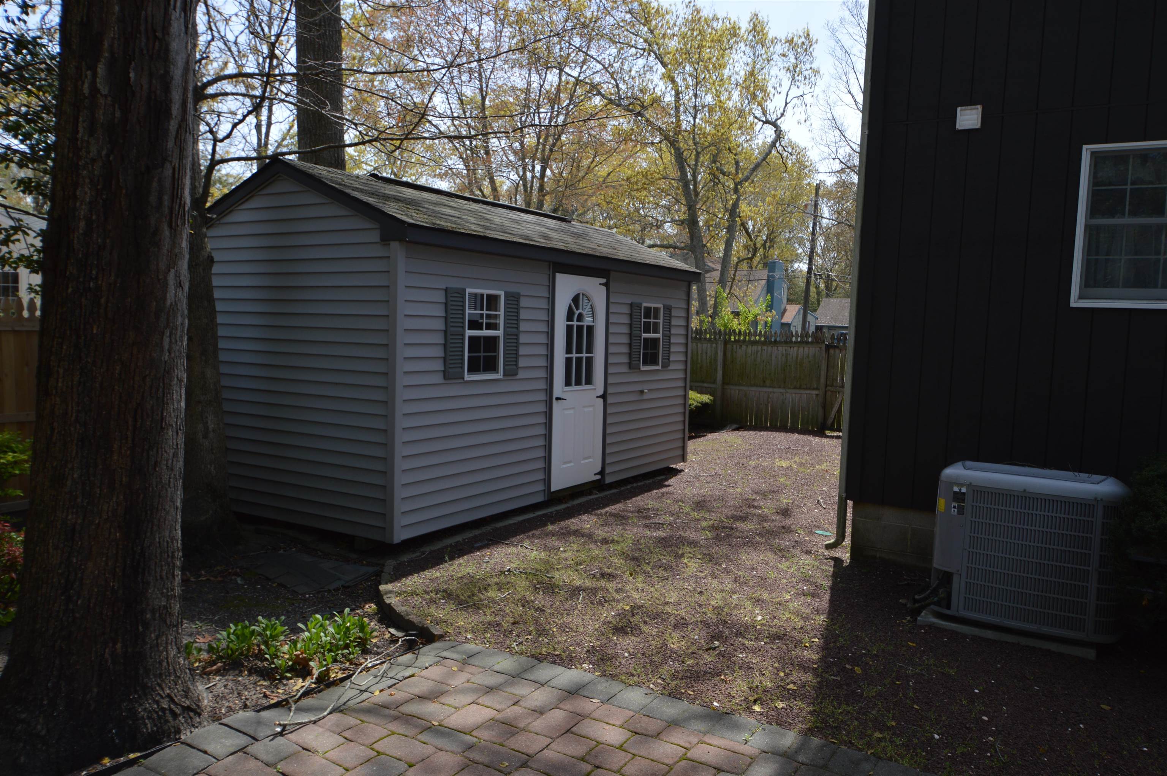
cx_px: 584
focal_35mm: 27
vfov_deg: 47.8
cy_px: 388
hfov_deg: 67.4
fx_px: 874
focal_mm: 18
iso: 100
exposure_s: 1/160
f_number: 6.3
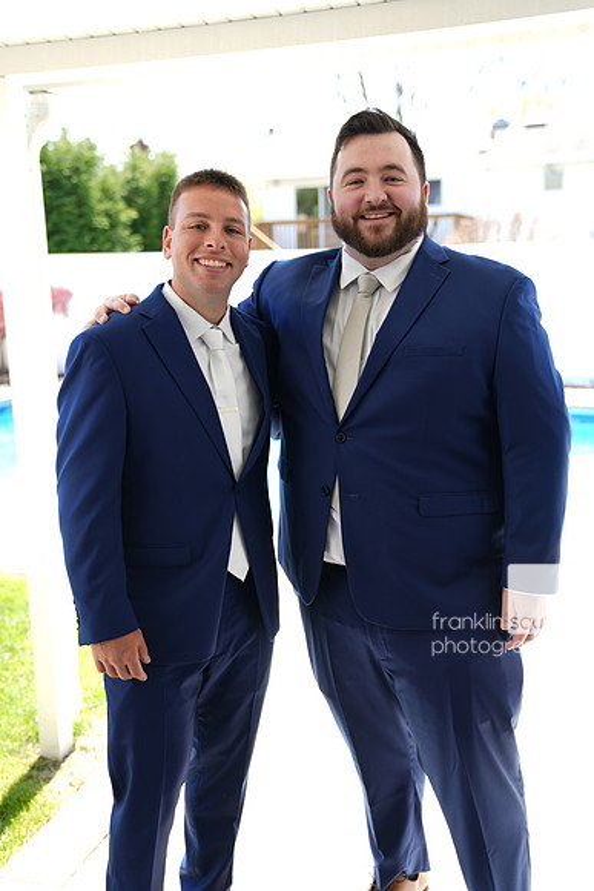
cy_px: 446
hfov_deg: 36.0
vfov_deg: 51.9
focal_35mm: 37
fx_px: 915
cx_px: 297
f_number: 2.8
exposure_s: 1/100
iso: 50
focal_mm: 37
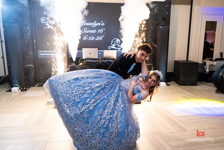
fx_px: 169
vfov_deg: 47.7
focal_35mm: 27
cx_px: 110
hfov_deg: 67.1
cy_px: 74
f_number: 3.2
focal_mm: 24
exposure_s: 1/100
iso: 1250
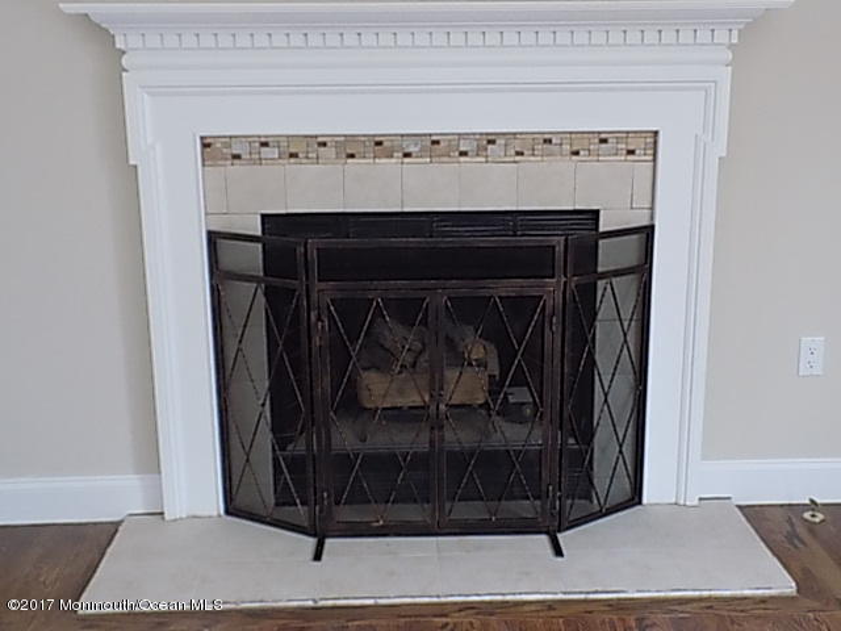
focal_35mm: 41
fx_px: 996
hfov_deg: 45.8
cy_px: 316
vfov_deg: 35.1
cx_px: 420
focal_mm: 7.3
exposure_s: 1/8
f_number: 3.6
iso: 400
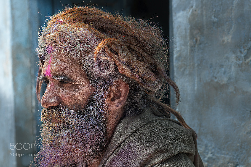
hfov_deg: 27.0
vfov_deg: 18.1
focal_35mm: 75
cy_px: 84
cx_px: 126
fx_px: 522
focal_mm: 50
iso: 200
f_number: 5
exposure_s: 1/250
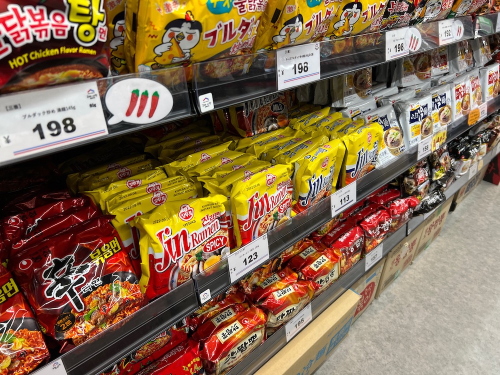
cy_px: 188
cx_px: 250
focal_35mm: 26
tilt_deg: -31.1
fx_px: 376
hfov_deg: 67.3
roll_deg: -3.6
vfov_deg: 53.1
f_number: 1.5
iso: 125
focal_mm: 5.7
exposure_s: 1/120
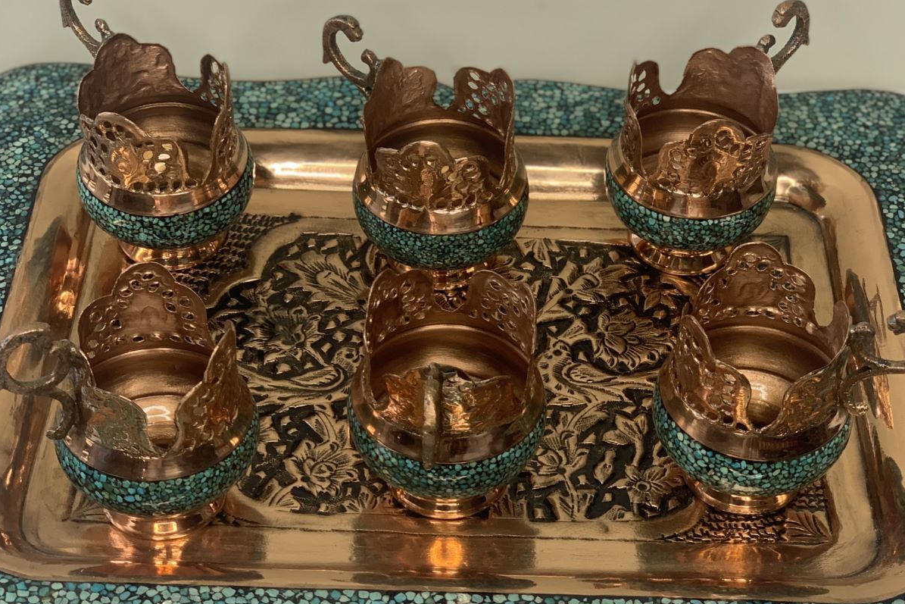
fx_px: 1835
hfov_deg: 27.7
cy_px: 320
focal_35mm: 73
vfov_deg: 18.7
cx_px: 455
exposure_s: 1/122
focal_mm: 6
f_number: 2.4
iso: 64
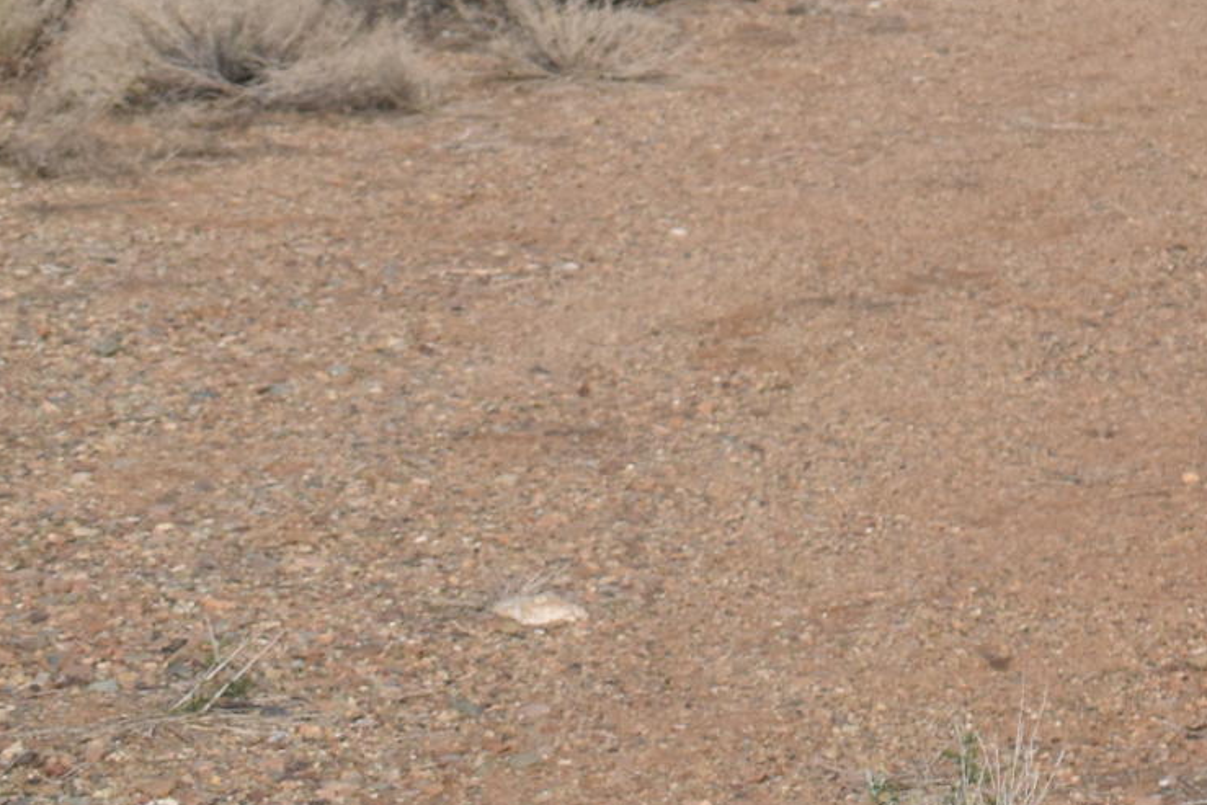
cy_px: -570
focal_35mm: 140
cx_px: 1468
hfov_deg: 14.2
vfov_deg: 9.4
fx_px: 4695
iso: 180
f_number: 5
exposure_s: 1/2000
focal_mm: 23
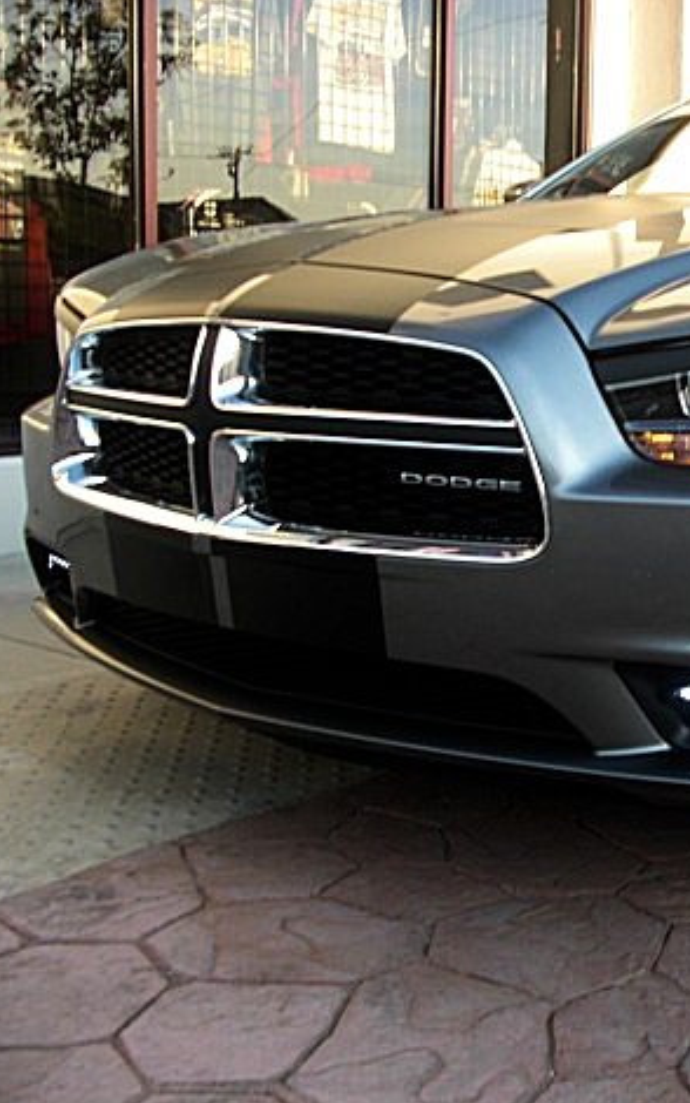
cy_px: 559
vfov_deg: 38.9
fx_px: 1564
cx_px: 685
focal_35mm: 52
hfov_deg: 23.8
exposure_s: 1/100
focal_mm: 6.3
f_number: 2.8
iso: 50
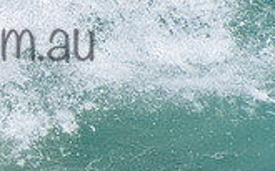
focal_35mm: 2149
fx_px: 16101
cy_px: 22
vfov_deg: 0.6
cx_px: -82
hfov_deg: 1.0
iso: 320
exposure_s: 1/2000
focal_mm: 400
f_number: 5.6
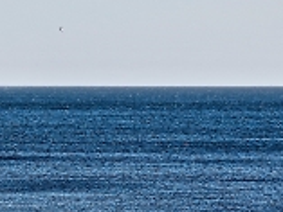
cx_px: -32
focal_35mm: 374
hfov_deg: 5.3
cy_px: 128
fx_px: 3060
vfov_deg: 4.0
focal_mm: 68
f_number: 10
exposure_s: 1/250
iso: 200
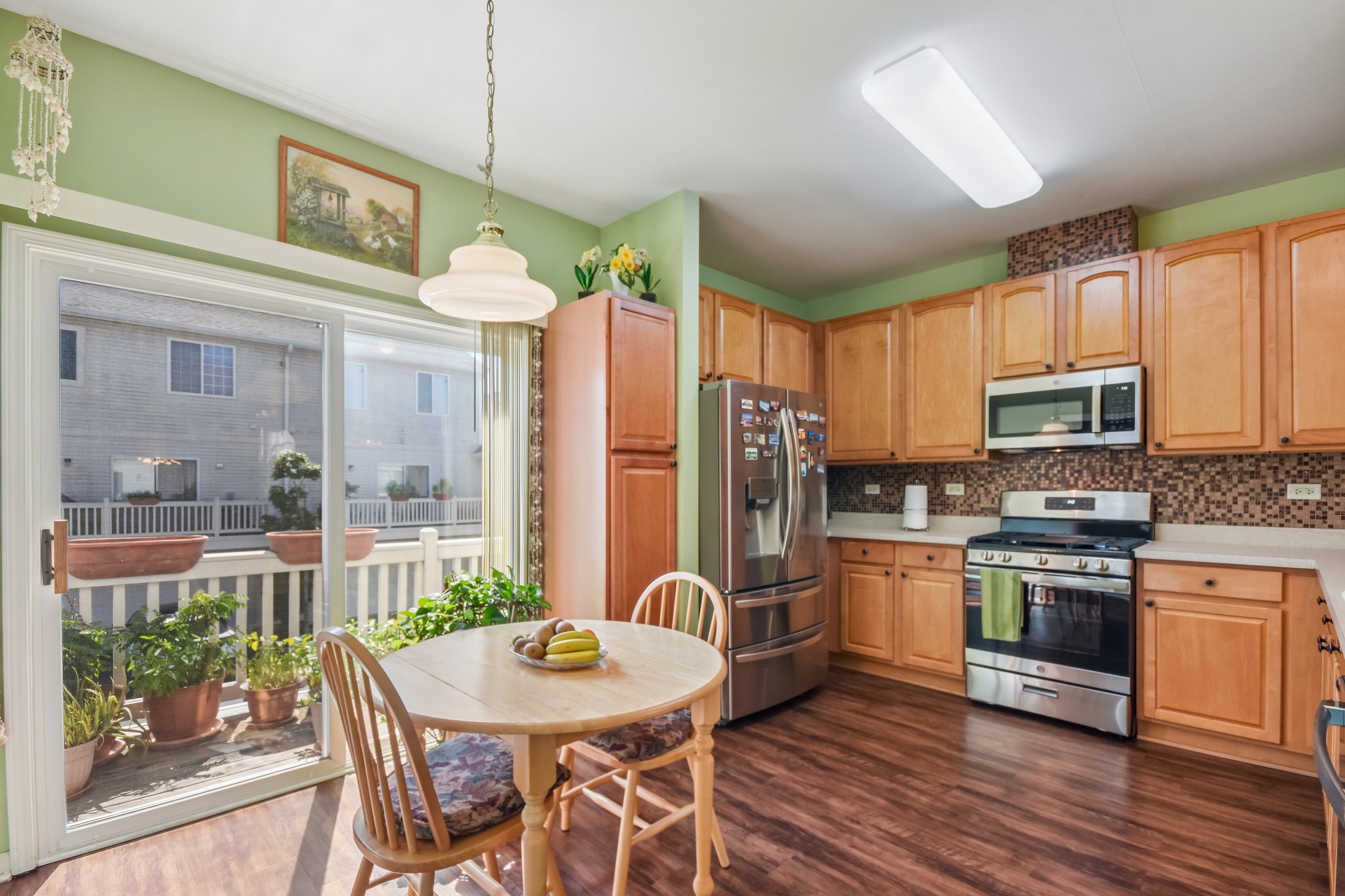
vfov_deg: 77.3
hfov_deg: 100.4
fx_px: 560
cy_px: 448
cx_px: 672
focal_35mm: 15
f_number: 8
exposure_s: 1/60
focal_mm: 10
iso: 400
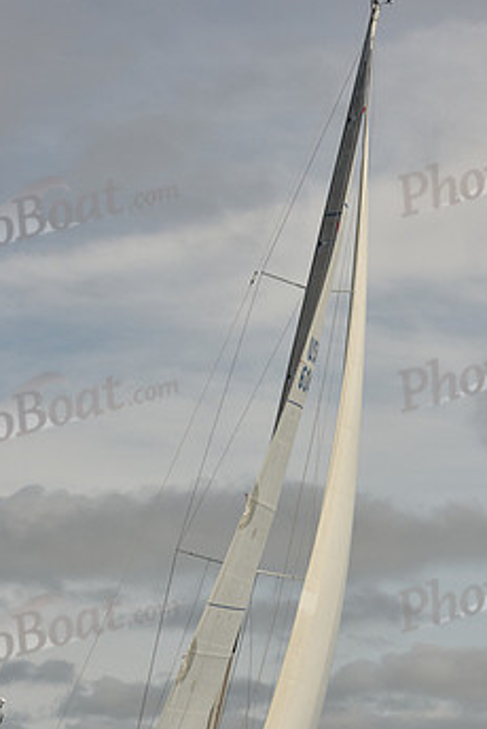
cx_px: 289
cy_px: 498
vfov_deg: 17.3
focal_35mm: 118
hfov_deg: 11.6
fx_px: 2389
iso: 320
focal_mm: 70
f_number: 8
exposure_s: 1/1000
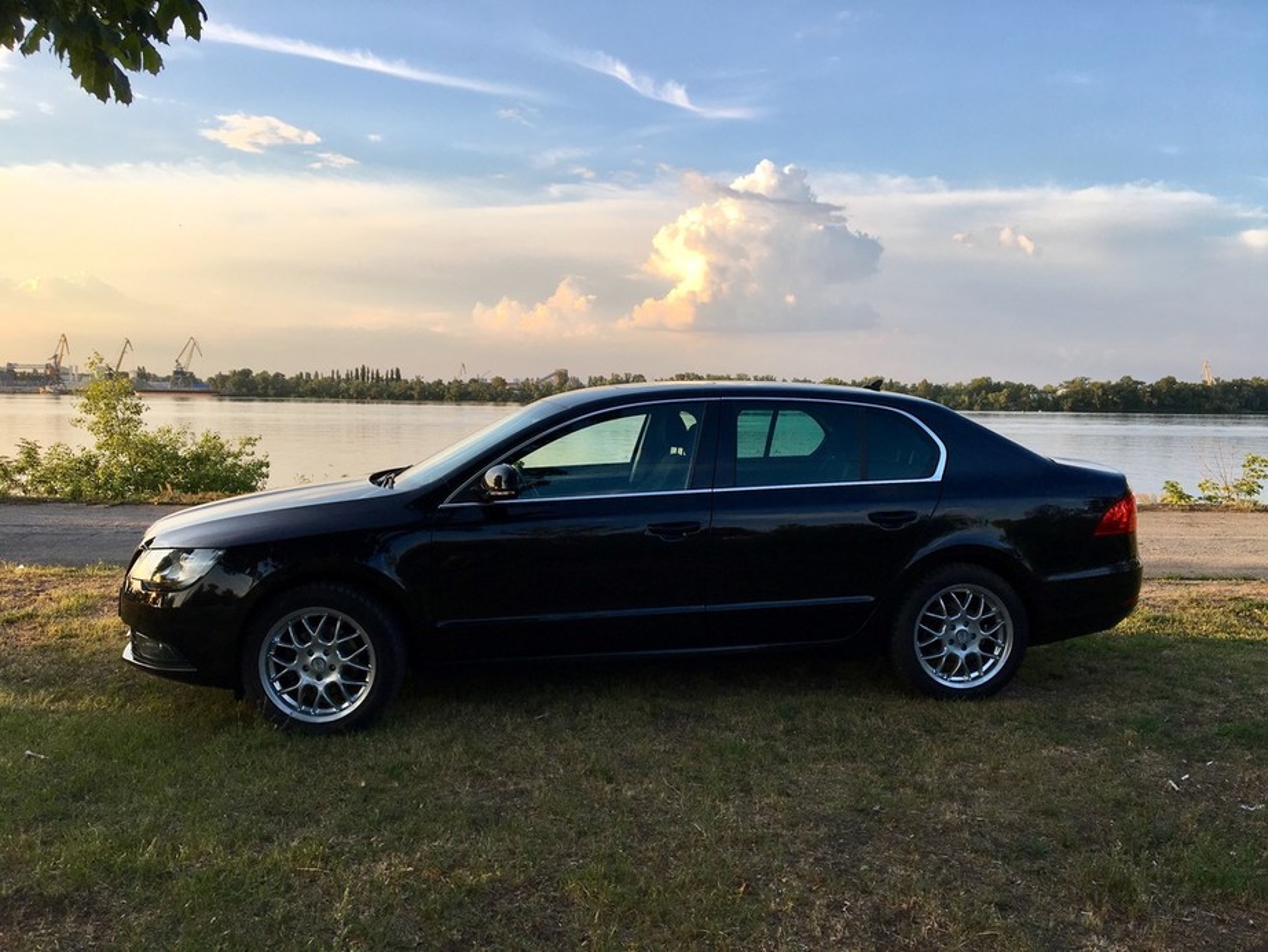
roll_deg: -1.6
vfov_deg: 48.2
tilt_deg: -2.6
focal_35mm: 29
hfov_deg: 61.6
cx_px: 634
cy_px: 476
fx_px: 1063
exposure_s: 1/392
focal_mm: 4.15
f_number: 2.2
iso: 25
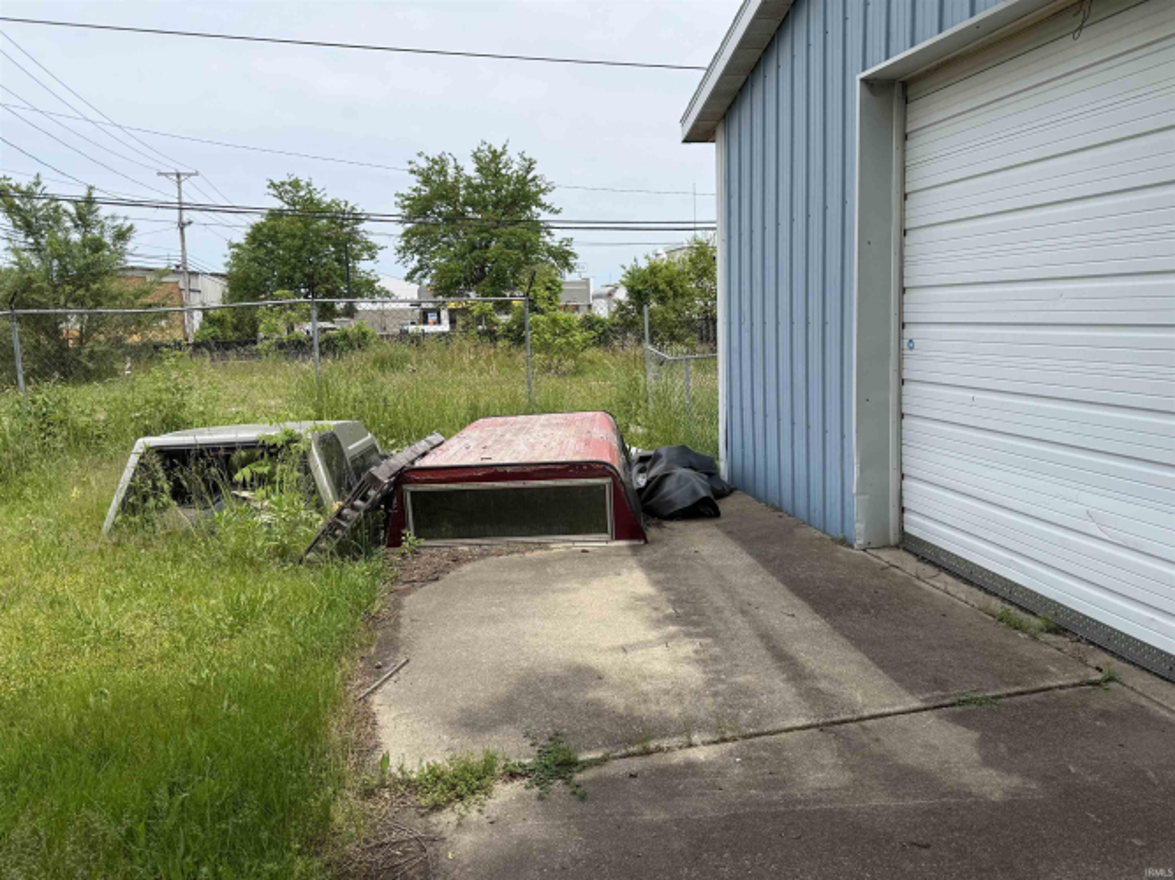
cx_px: 588
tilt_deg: -5.7
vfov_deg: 56.8
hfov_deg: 71.6
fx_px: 815
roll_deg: +2.1
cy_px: 440
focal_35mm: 24
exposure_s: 1/3759
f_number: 1.78
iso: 80
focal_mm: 6.76
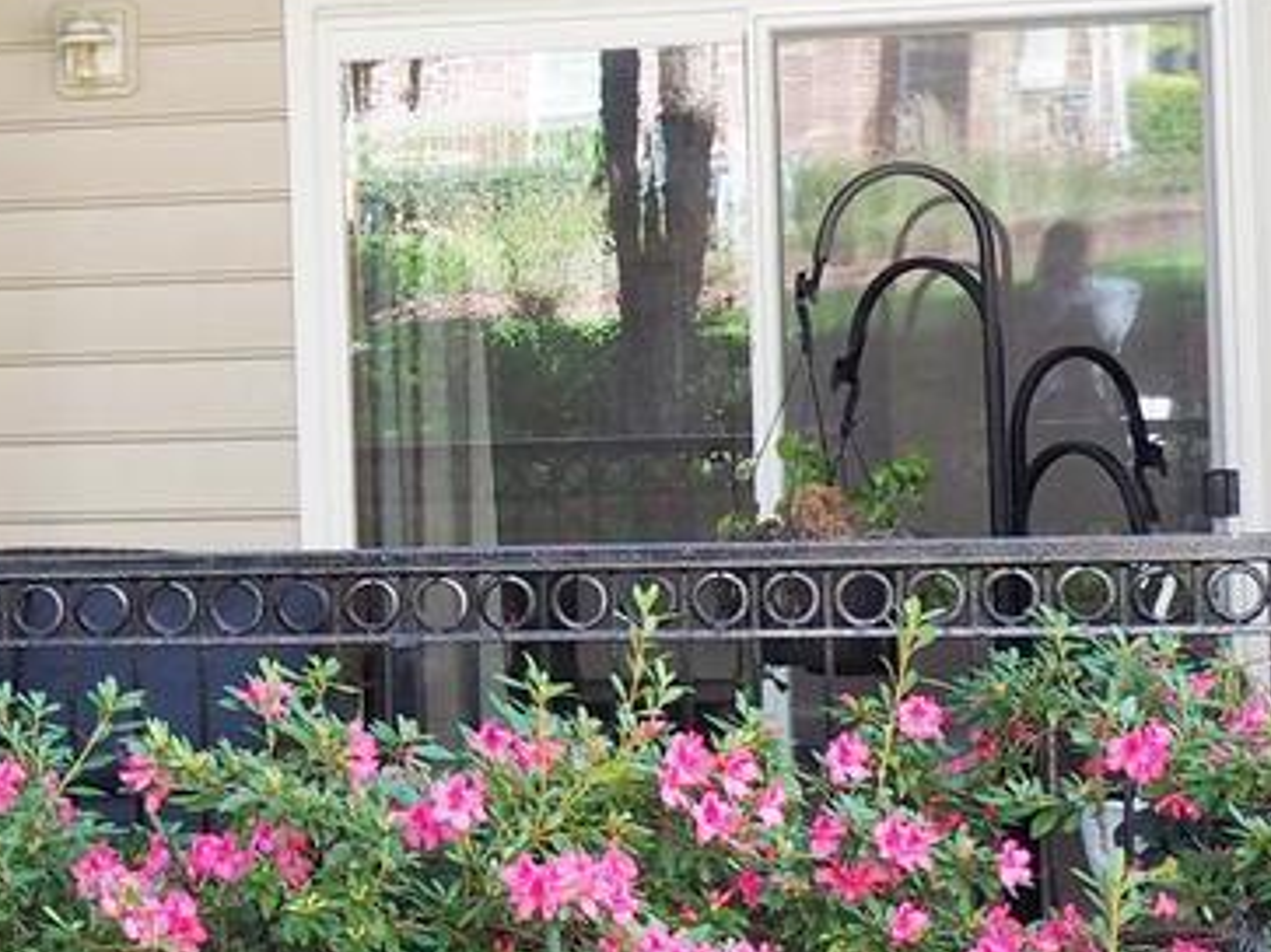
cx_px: -280
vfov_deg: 12.4
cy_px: 276
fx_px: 4368
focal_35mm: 119
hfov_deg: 15.9
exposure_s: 1/60
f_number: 5.1
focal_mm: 15
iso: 500
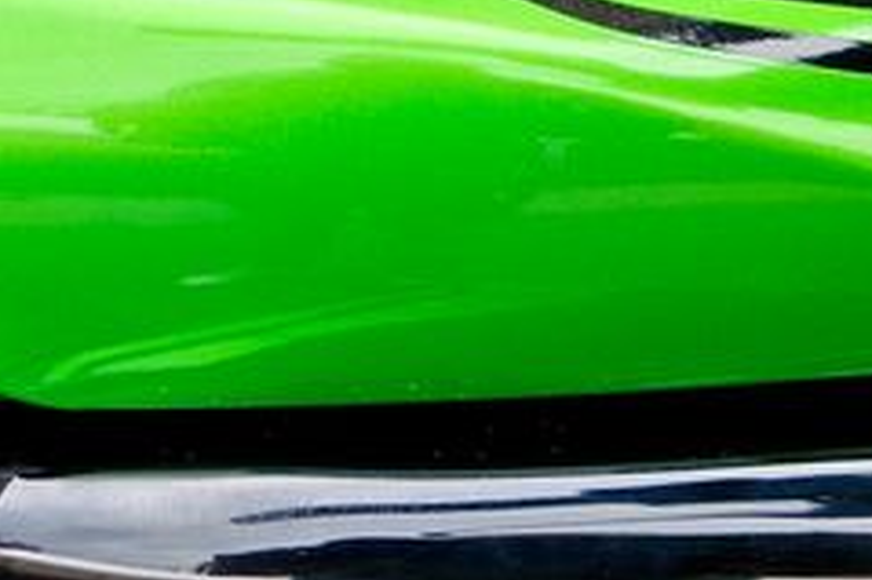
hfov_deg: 30.6
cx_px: 171
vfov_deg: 19.5
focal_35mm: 64
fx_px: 1549
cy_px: -175
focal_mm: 5.4
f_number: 1.8
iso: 50
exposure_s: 1/642
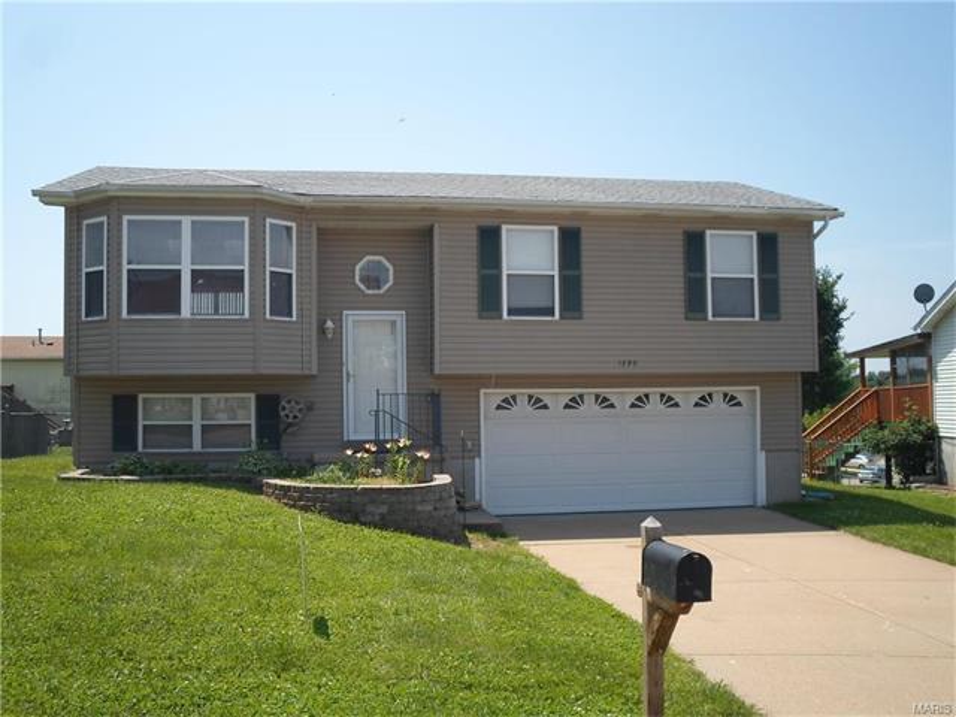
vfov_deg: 39.7
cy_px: 358
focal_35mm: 36
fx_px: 994
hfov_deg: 51.4
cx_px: 478
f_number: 10.7
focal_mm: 6.5
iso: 100
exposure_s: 1/90
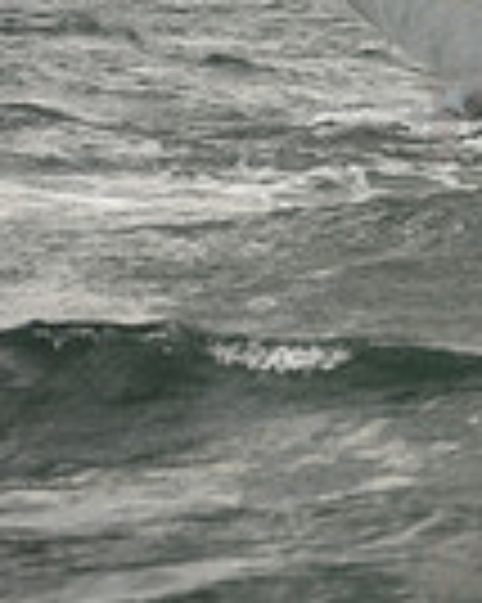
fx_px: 5088
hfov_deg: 5.2
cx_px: 1293
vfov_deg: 6.7
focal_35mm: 285
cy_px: -250
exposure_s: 1/500
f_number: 5
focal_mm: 70
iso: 250
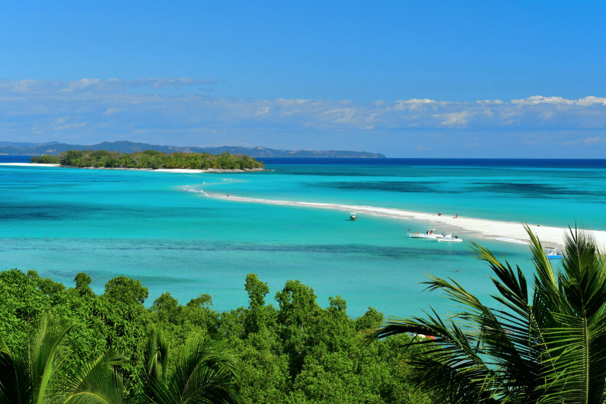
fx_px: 1313
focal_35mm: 78
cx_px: 303
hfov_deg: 26.0
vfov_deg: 17.5
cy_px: 202
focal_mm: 52
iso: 200
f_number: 10
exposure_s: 1/400
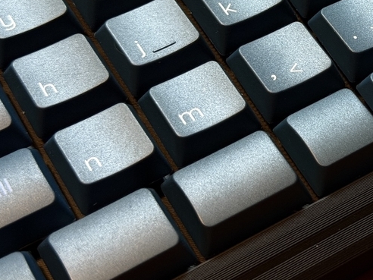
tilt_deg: -46.8
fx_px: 1261
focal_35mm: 117
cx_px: 451
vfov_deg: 12.5
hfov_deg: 16.1
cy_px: -17
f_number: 1.78
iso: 125
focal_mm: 6.76
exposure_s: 1/60
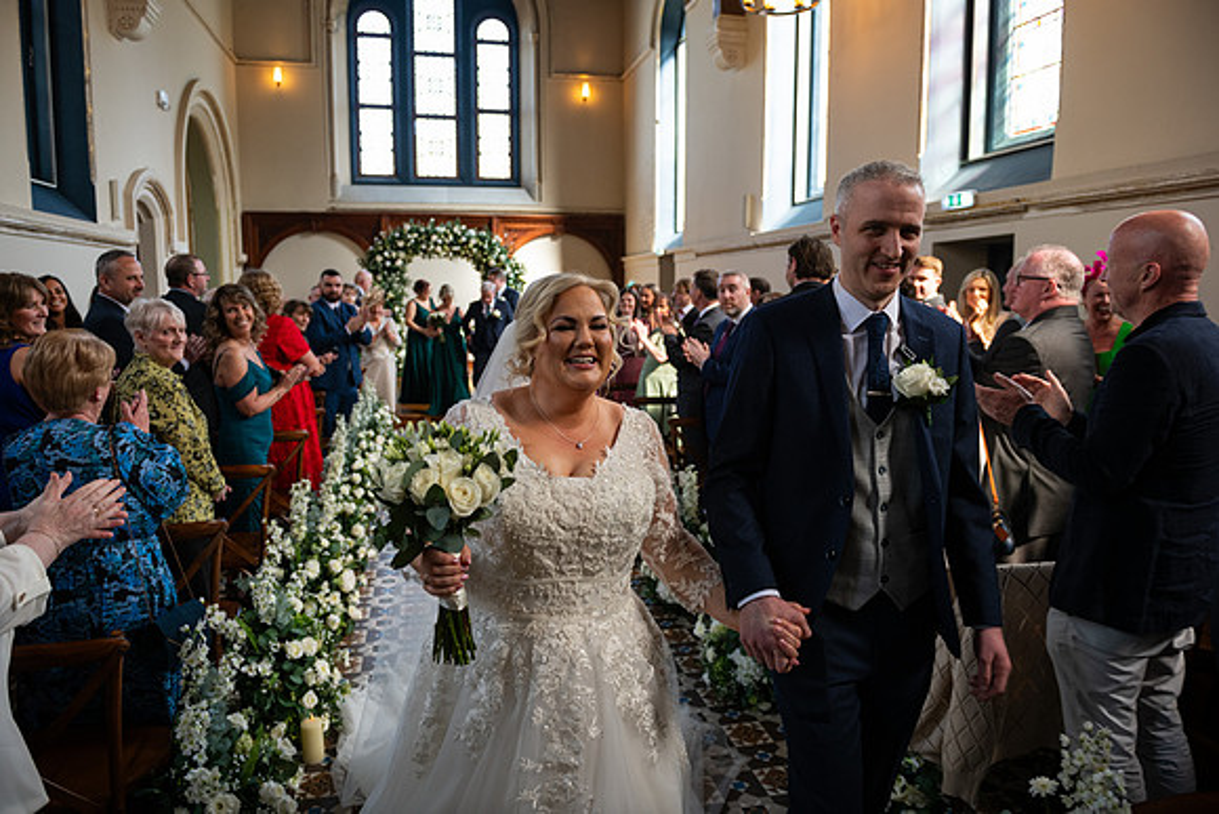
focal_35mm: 24
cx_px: 610
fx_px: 813
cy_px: 407
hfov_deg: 73.7
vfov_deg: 53.2
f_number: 3.5
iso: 500
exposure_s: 1/160
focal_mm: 24
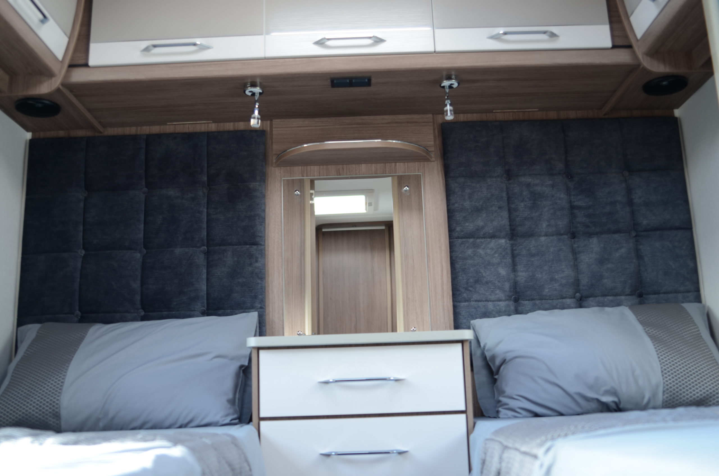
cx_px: 360
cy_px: 238
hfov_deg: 53.2
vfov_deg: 36.7
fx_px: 718
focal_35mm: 36
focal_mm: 24
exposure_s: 1/10
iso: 100
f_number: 2.8
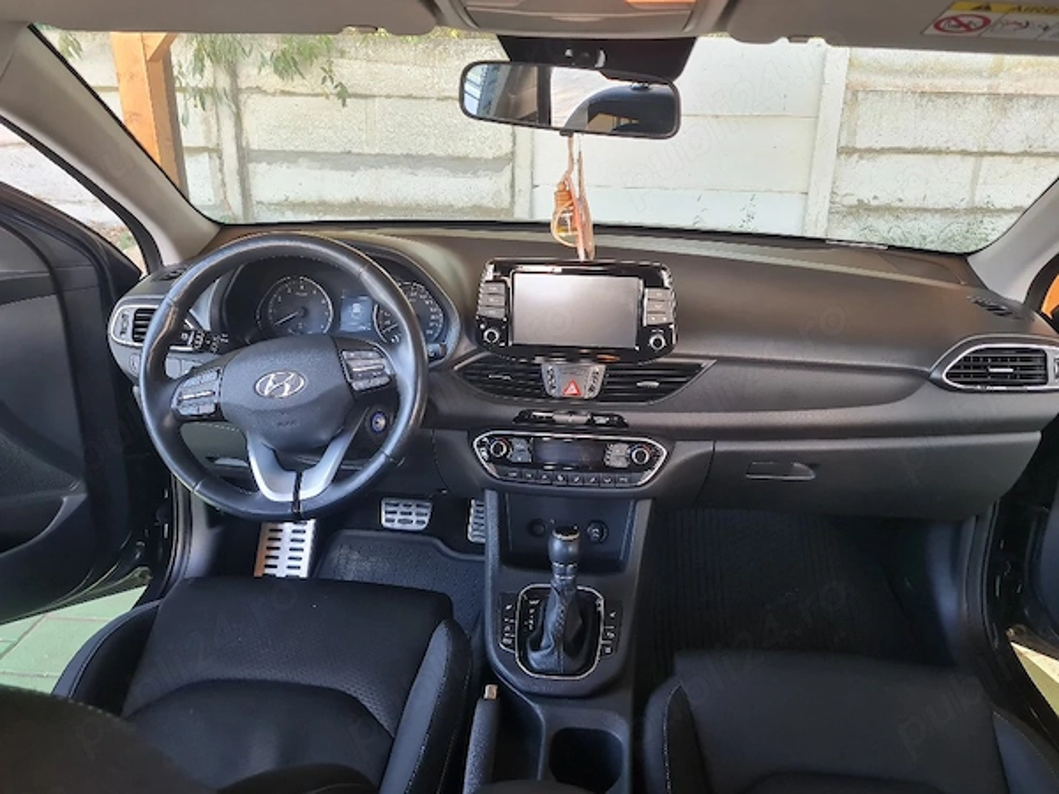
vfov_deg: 53.1
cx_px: 530
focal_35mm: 26
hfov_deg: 67.3
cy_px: 397
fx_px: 795
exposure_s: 1/100
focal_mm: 5.4
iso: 160
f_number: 1.8
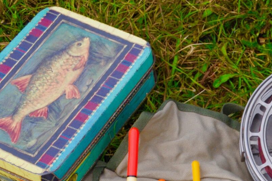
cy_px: 202
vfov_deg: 13.1
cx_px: 302
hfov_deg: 19.1
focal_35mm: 102
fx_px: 772
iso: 400
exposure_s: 1/30
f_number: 8
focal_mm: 27
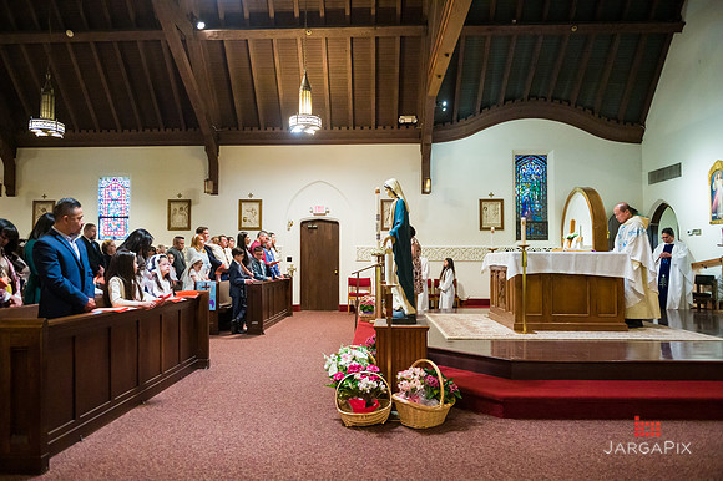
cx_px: 362
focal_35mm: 24
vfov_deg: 53.1
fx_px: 482
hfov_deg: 73.8
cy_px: 240
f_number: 3.2
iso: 5000
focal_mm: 24
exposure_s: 1/200
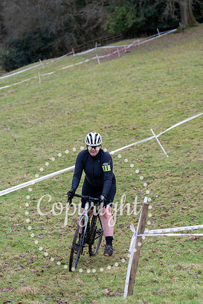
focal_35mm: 70
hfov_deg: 19.5
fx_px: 592
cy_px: 152
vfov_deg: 28.8
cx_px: 102
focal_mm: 70
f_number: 3.2
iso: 1000
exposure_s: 1/1000
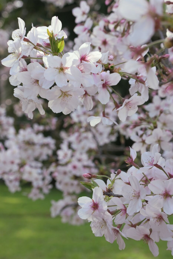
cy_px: 130
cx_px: 86
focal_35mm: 104
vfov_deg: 19.7
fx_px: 746
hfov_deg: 13.2
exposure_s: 1/125
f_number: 11
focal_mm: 69
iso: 250
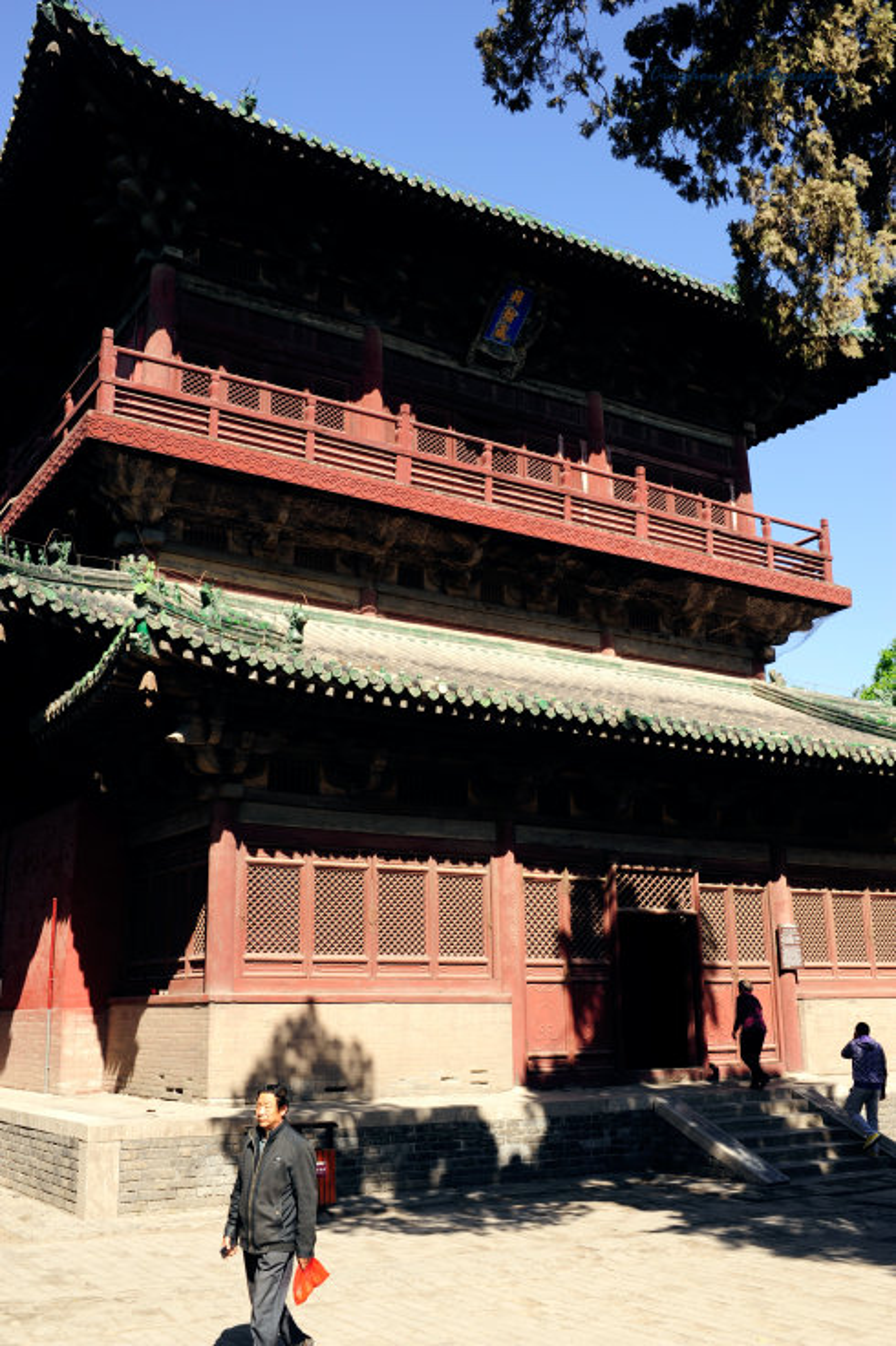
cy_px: 673
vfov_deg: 54.5
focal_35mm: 35
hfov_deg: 37.8
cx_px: 448
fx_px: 1308
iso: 200
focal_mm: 35
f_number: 8
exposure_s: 1/320
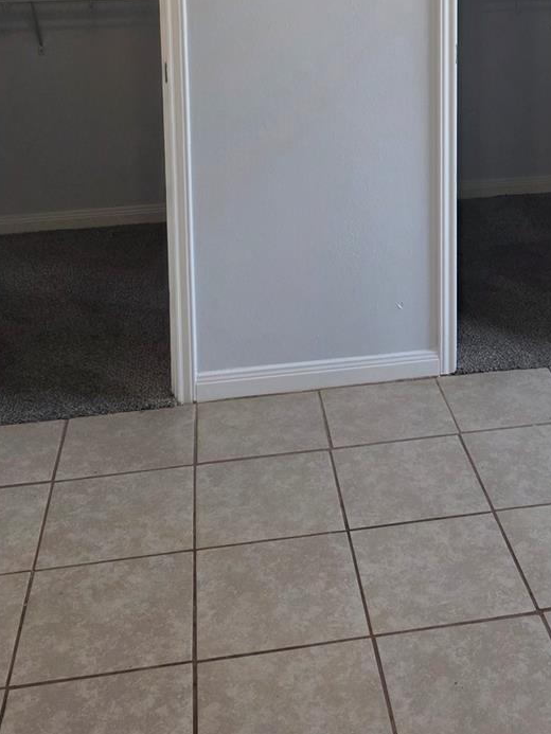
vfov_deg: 34.1
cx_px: 412
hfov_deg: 28.2
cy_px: -4
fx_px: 1082
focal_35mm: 51
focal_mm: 6.3
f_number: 1.7
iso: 160
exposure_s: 1/120
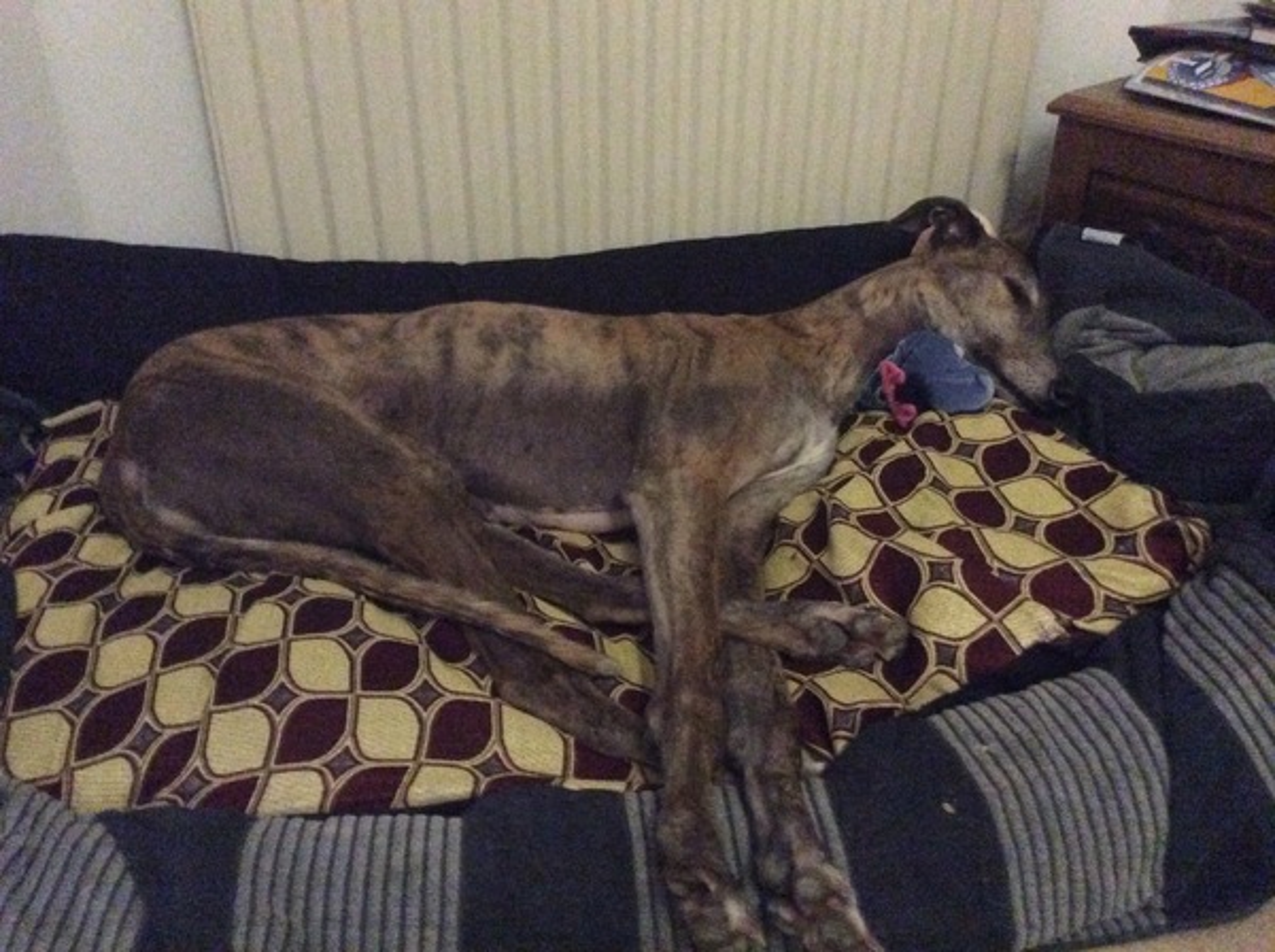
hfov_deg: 56.9
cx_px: 638
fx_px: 1177
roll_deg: +0.3
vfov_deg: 44.0
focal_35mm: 32
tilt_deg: -33.4
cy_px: 476
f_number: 2.4
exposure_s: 1/17
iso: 800
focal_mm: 3.3
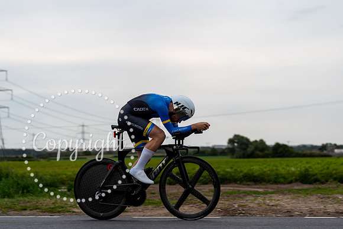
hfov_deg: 26.4
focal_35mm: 77
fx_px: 729
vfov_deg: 17.8
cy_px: 125
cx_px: 188
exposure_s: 1/800
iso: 1000
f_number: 3.2
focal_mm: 70
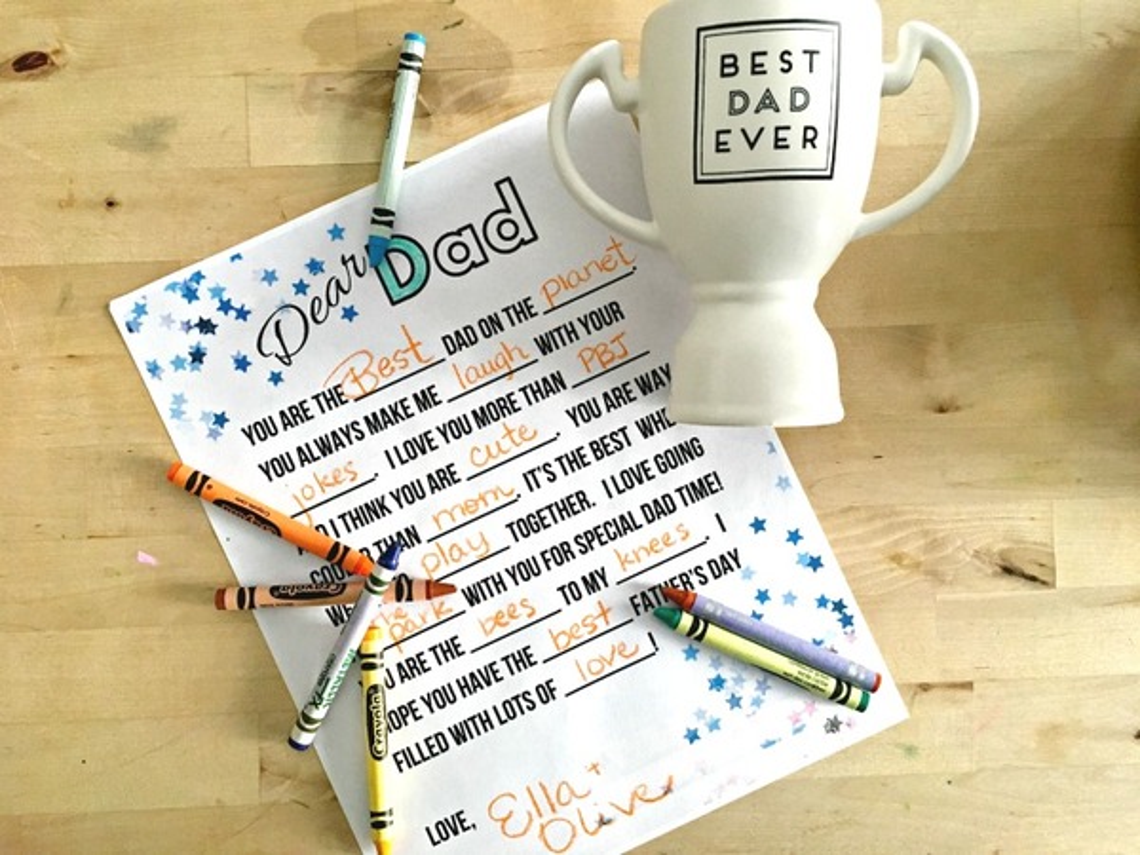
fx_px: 955
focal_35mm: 29
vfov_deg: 48.2
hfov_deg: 61.7
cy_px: 428
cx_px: 570
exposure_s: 1/30
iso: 160
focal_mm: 4.15
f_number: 2.2
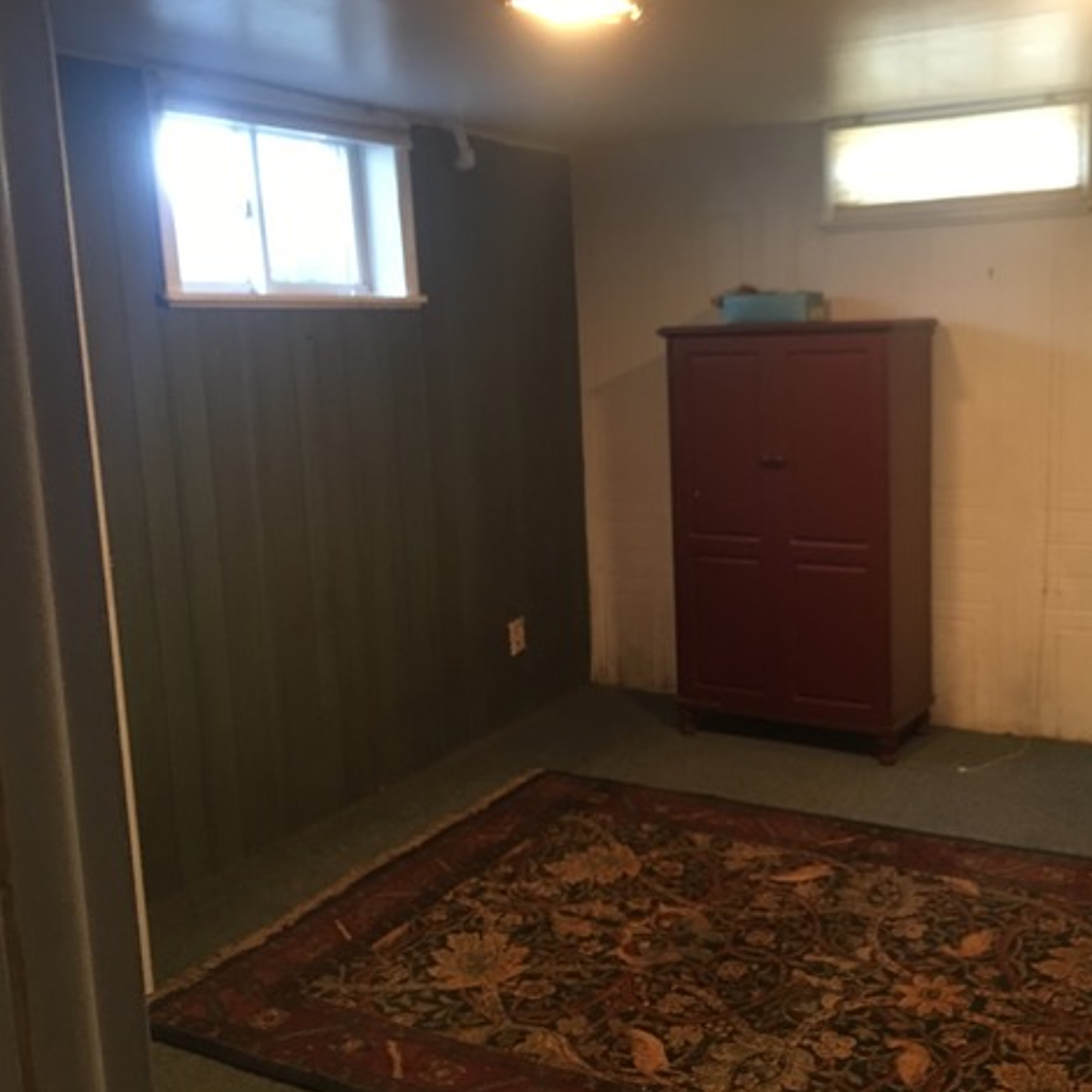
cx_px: 671
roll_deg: +2.5
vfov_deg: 47.2
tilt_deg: -5.5
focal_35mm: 35
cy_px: 545
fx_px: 1249
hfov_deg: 46.9
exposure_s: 1/4
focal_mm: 4.15
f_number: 2.2
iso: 64
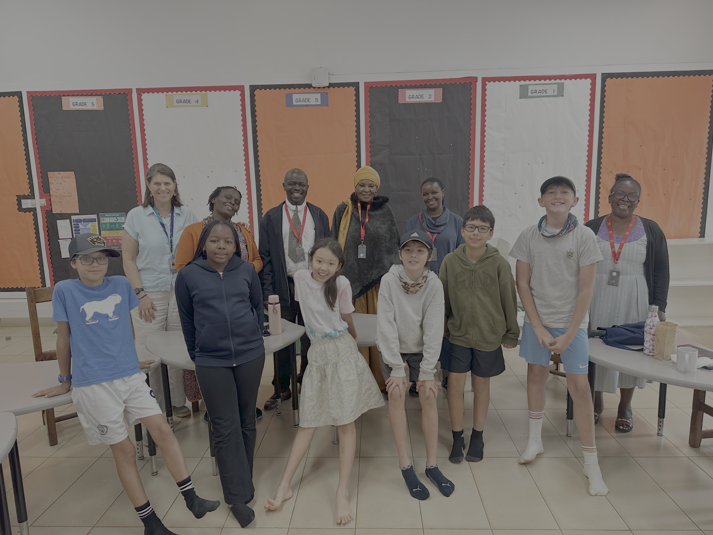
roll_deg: +1.1
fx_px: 494
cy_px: 268
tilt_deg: -9.1
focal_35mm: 24
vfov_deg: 56.8
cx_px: 356
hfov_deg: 71.6
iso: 160
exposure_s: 1/50
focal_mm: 6.86
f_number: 1.78
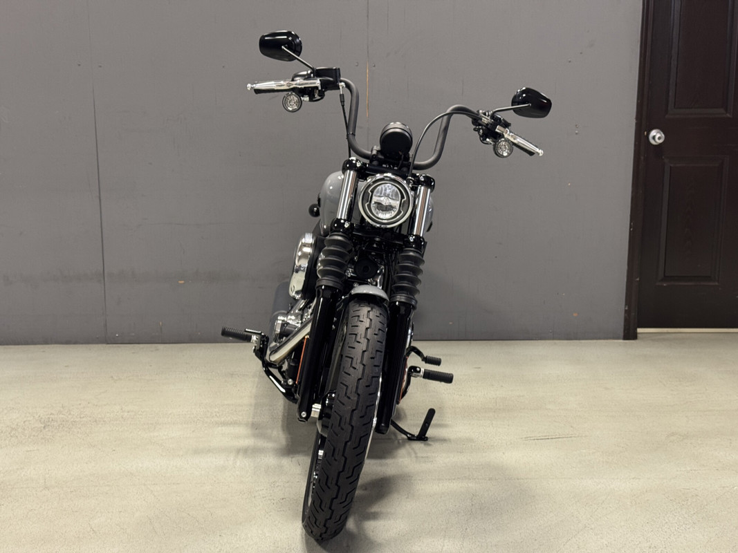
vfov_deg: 30.3
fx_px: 1023
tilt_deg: -10.7
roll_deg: -0.2
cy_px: 276
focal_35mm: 48
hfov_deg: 39.7
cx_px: 369
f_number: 1.78
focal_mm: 6.76
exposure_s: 1/60
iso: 160
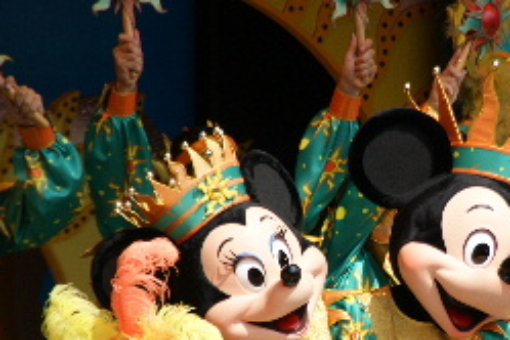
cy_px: 261
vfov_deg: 2.5
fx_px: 7819
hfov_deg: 3.7
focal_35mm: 552
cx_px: 417
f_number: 6.3
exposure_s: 1/320
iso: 160
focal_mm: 200
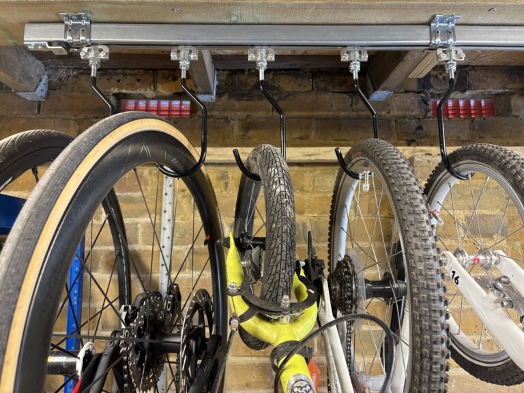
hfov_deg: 67.3
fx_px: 394
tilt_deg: +8.1
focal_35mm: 26
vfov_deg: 53.1
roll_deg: +0.6
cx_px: 262
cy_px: 196
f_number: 1.6
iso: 125
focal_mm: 5.96
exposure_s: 1/50
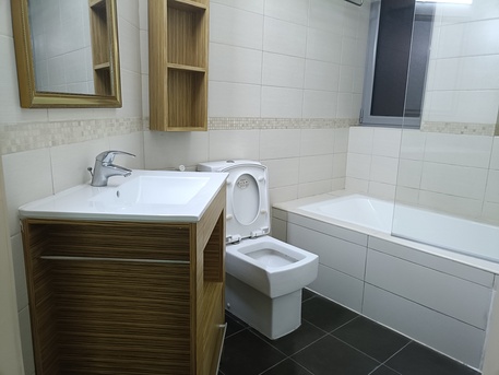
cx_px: 250
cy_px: 188
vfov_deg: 54.9
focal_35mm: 25
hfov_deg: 69.4
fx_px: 360
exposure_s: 1/50
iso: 2046
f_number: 1.7
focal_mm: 4.7
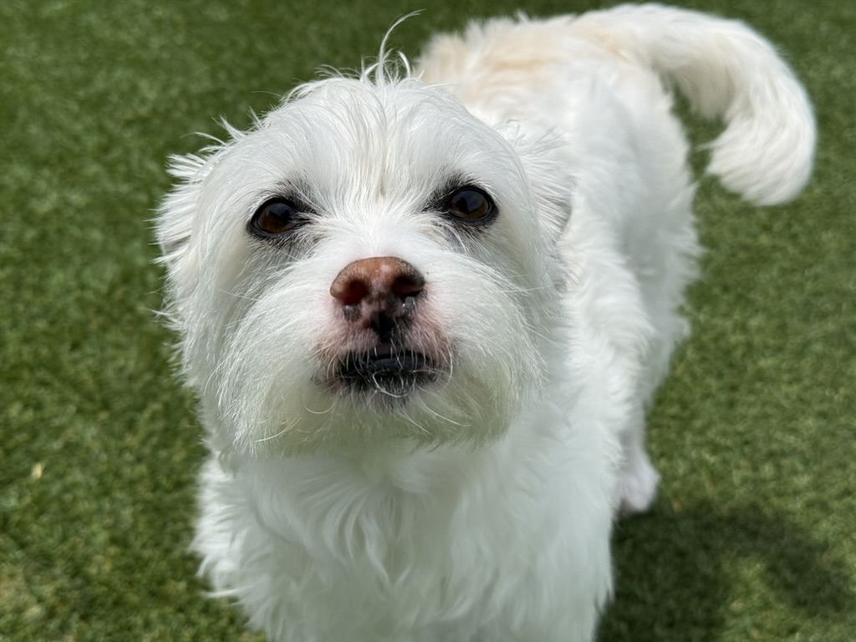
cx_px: 428
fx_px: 1187
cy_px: 321
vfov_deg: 30.3
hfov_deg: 39.7
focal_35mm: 48
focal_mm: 6.76
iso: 64
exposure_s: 1/7143
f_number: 1.78
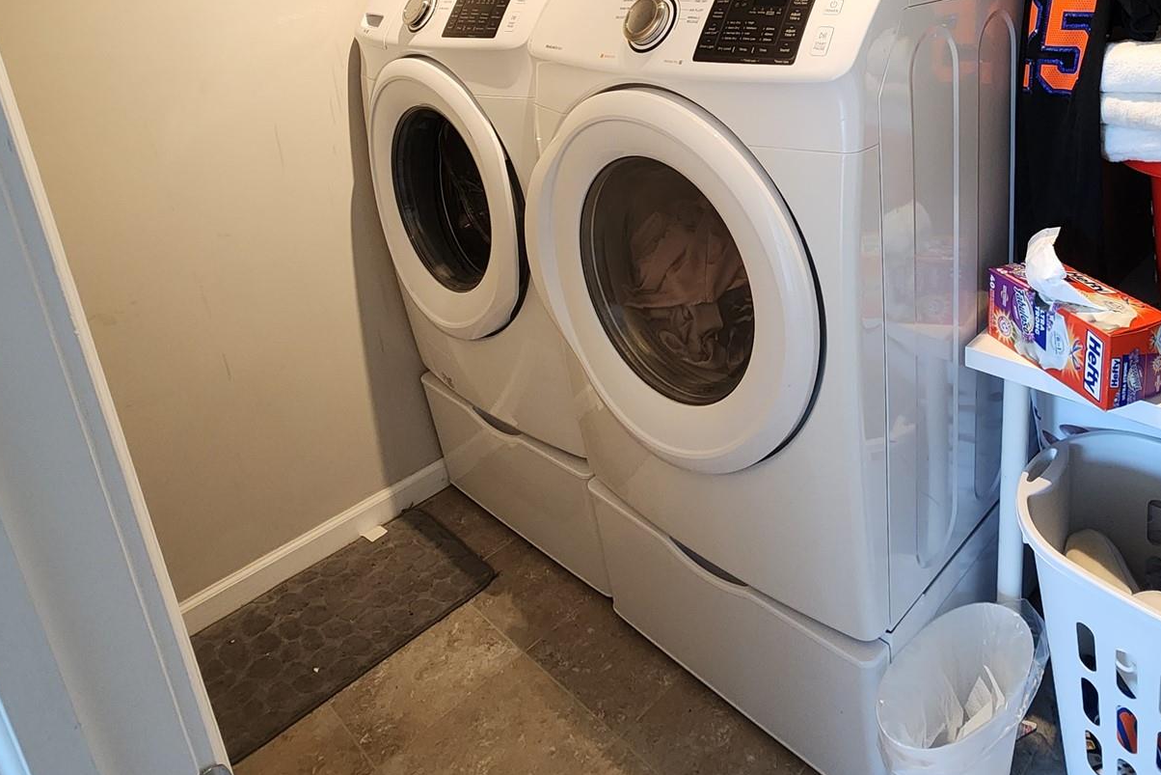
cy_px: 152
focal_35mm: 23
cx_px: 774
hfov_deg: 73.8
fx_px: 742
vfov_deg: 51.6
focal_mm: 2.2
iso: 400
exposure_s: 1/60
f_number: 2.2
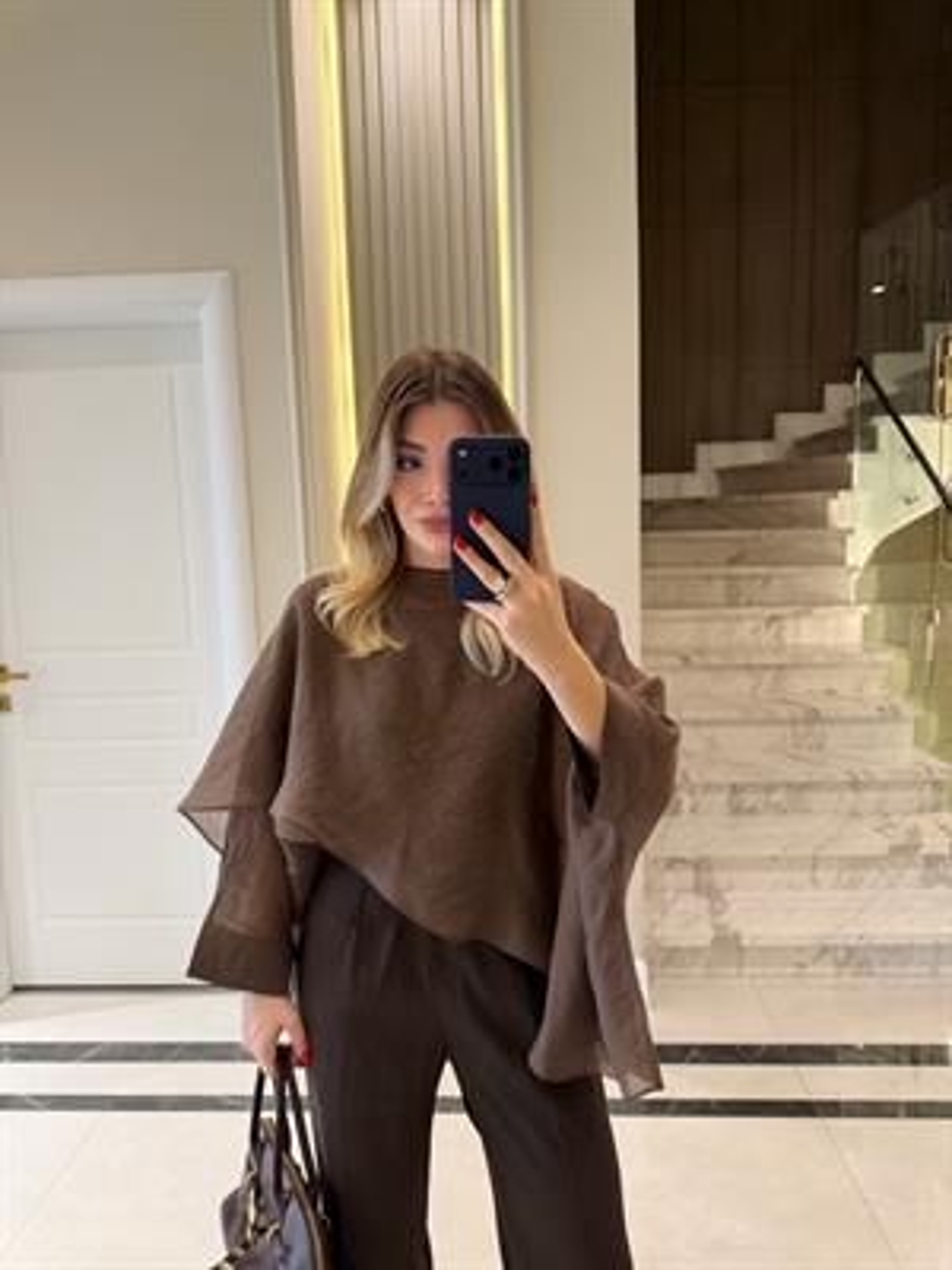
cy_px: 635
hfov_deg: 56.8
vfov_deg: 71.6
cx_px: 476
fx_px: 880
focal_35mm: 24
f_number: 1.78
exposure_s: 1/50
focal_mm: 6.76
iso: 160
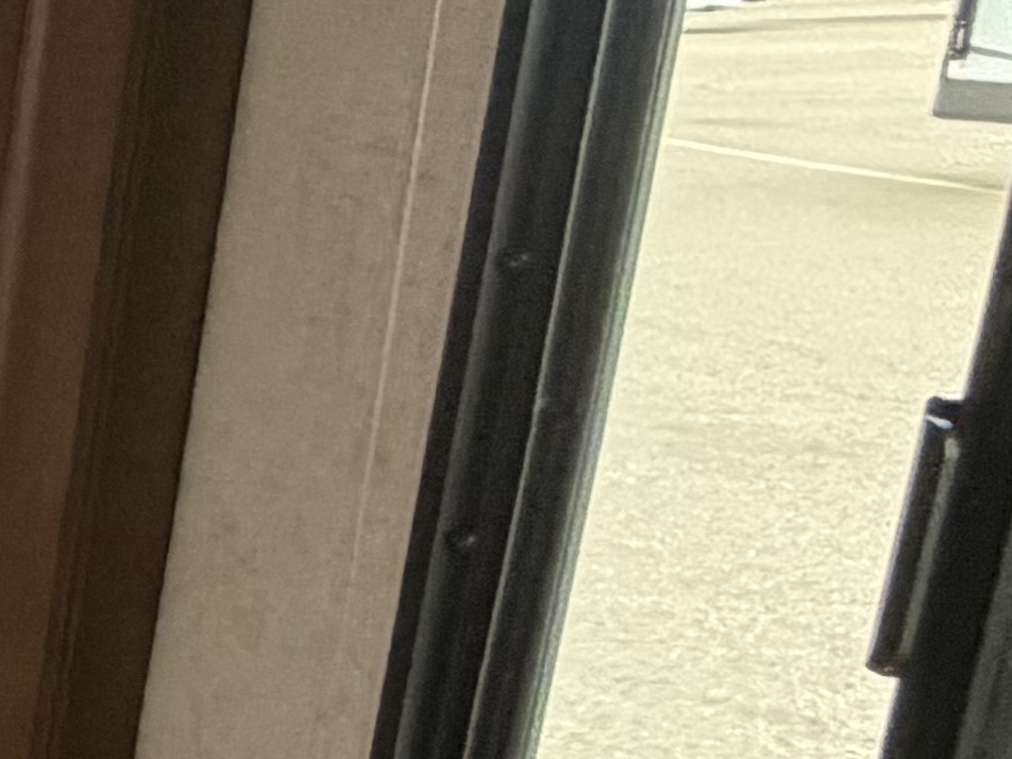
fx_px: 2456
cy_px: 687
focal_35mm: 84
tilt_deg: -15.7
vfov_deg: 17.3
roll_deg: +2.6
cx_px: -1507
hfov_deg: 14.2
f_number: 2.2
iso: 320
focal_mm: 2.22
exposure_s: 1/80
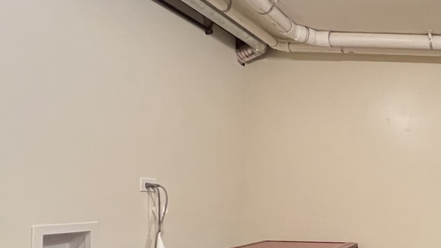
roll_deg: -0.6
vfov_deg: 32.8
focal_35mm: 35
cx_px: 505
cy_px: 198
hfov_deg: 42.1
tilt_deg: +0.6
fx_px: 409
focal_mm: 1.57
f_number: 1.8
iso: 640
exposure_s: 1/60
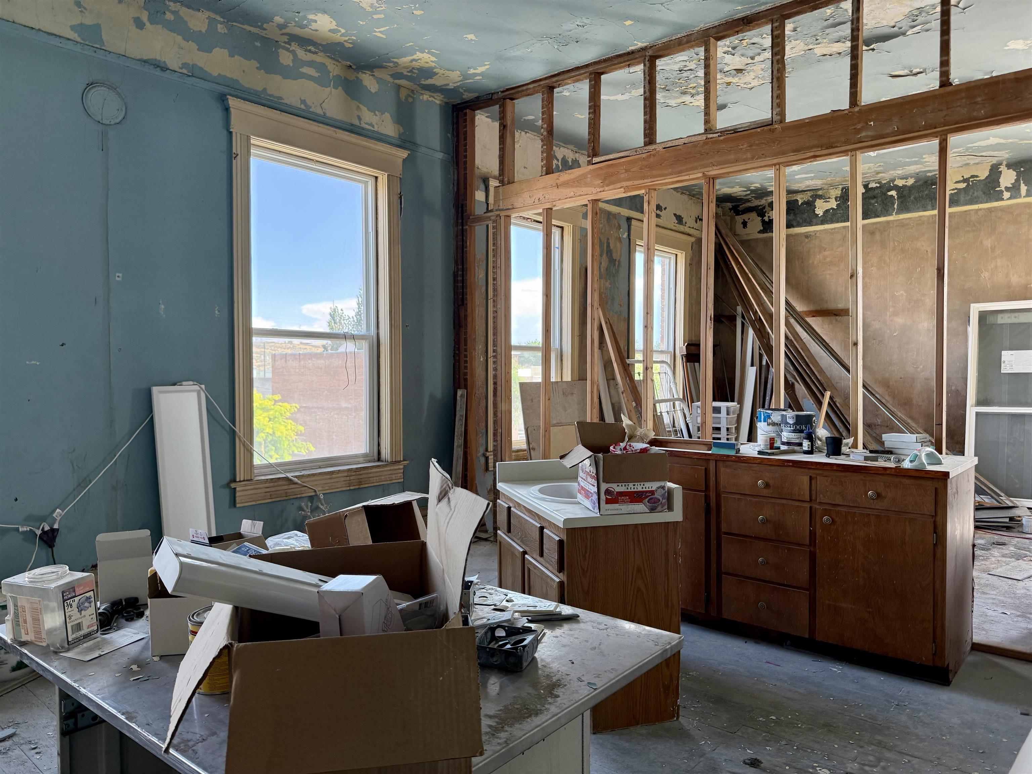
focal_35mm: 24
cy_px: 387
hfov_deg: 71.6
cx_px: 516
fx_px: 716
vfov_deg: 56.8
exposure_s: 1/234
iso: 200
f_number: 1.78
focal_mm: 6.76
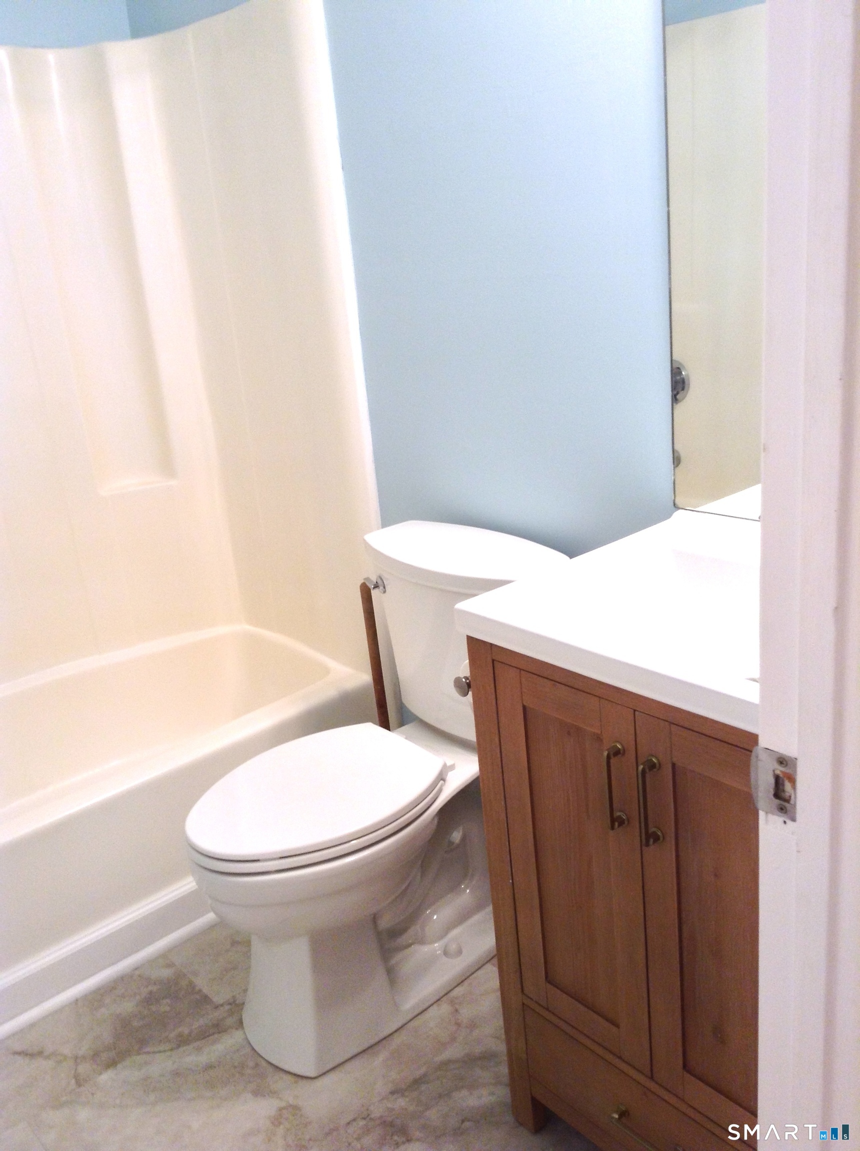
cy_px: 576
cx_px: 430
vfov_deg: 55.4
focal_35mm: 33
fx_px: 1096
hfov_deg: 42.8
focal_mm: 3.3
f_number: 2.4
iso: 50
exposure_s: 1/24
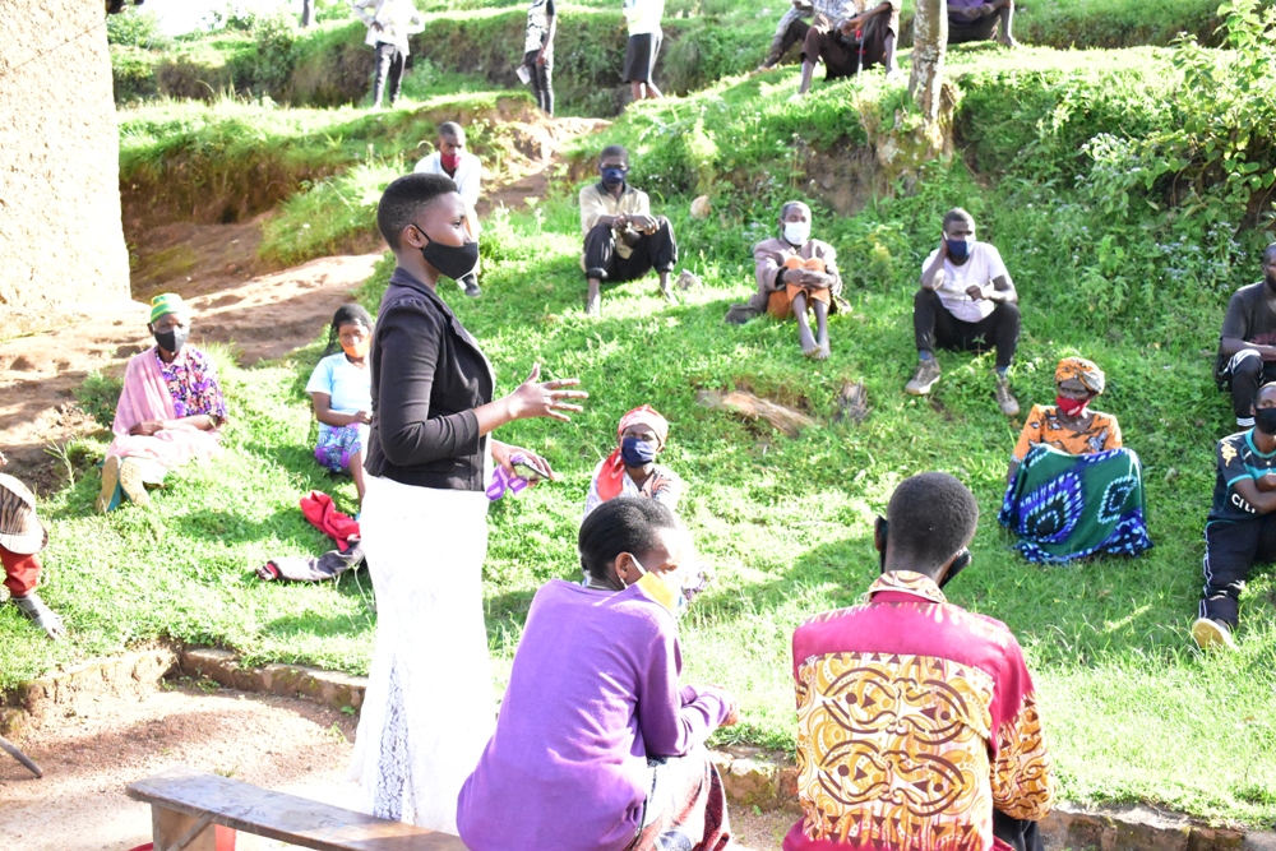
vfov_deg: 34.2
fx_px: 1382
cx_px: 638
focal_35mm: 39
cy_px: 426
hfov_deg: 49.5
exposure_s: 1/2000
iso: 8000
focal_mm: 26
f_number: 5
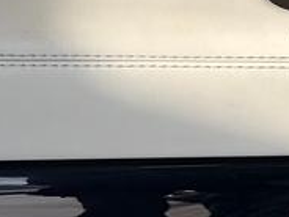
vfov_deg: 8.2
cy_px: 53
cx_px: 372
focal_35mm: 181
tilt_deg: -31.9
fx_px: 1511
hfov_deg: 10.7
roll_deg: +0.0
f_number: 1.6
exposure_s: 1/612
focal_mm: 5.96
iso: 50
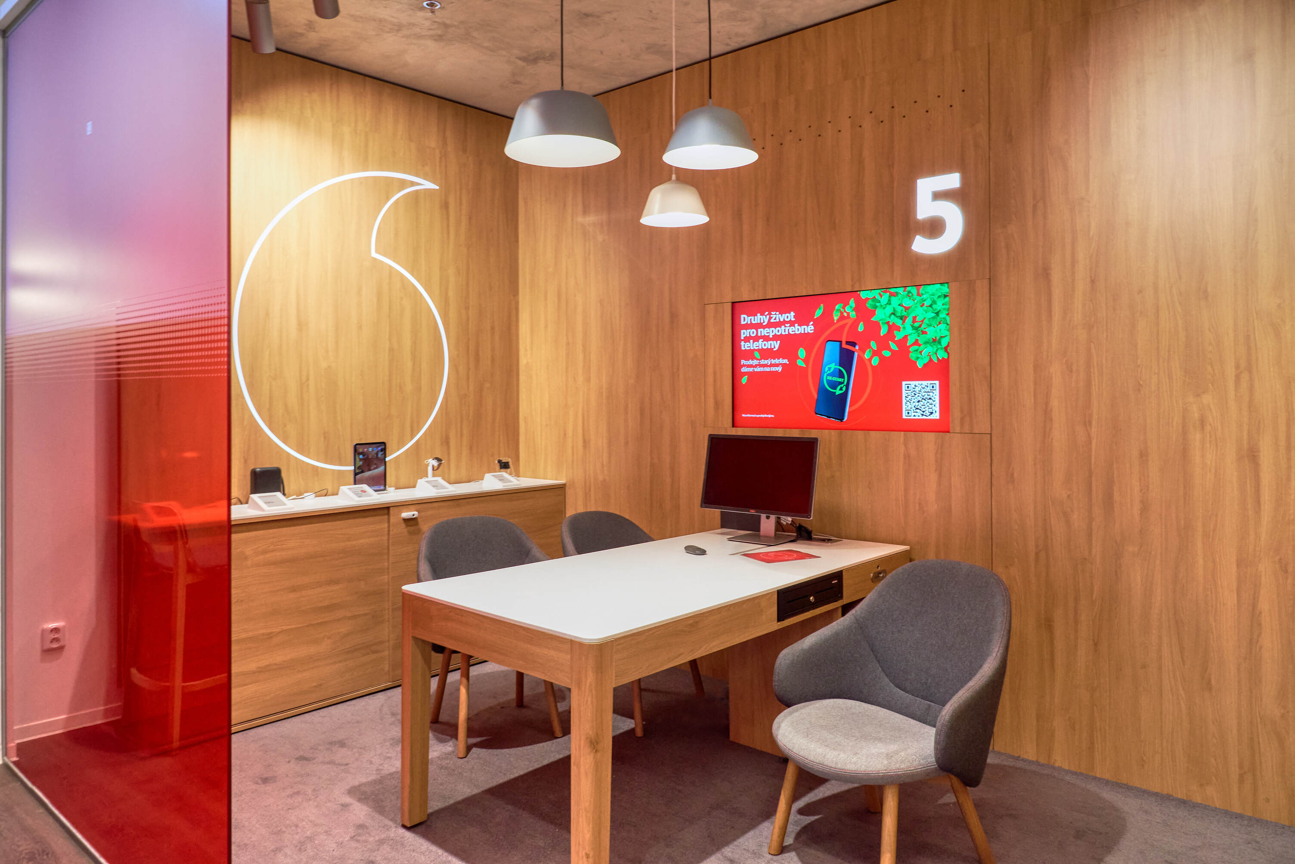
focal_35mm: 24
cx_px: 648
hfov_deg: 73.7
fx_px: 864
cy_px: 432
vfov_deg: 53.2
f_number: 7.1
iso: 1000
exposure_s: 1/40
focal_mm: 24
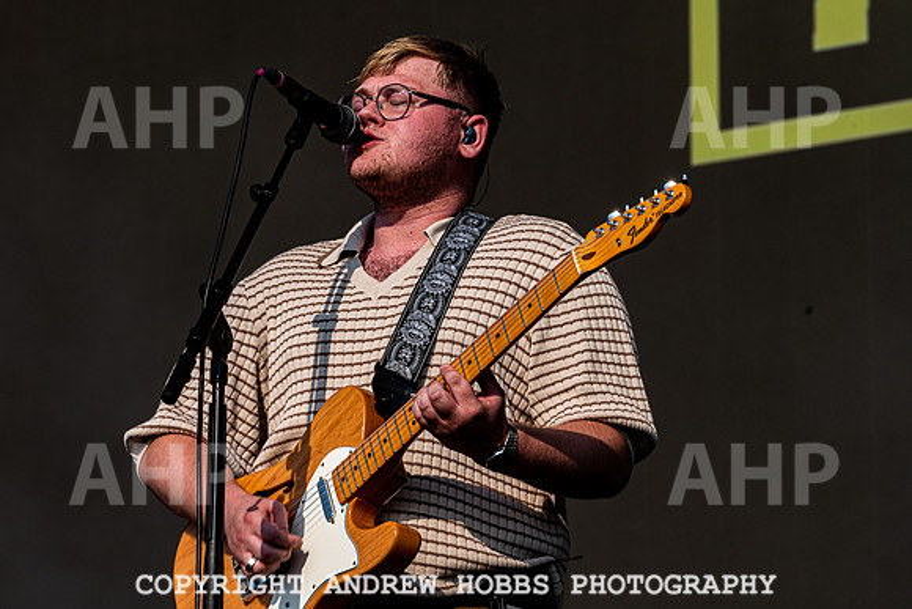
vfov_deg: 7.2
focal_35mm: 190
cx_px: 335
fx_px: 4809
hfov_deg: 10.8
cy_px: 224
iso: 320
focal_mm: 150
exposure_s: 1/500
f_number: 11
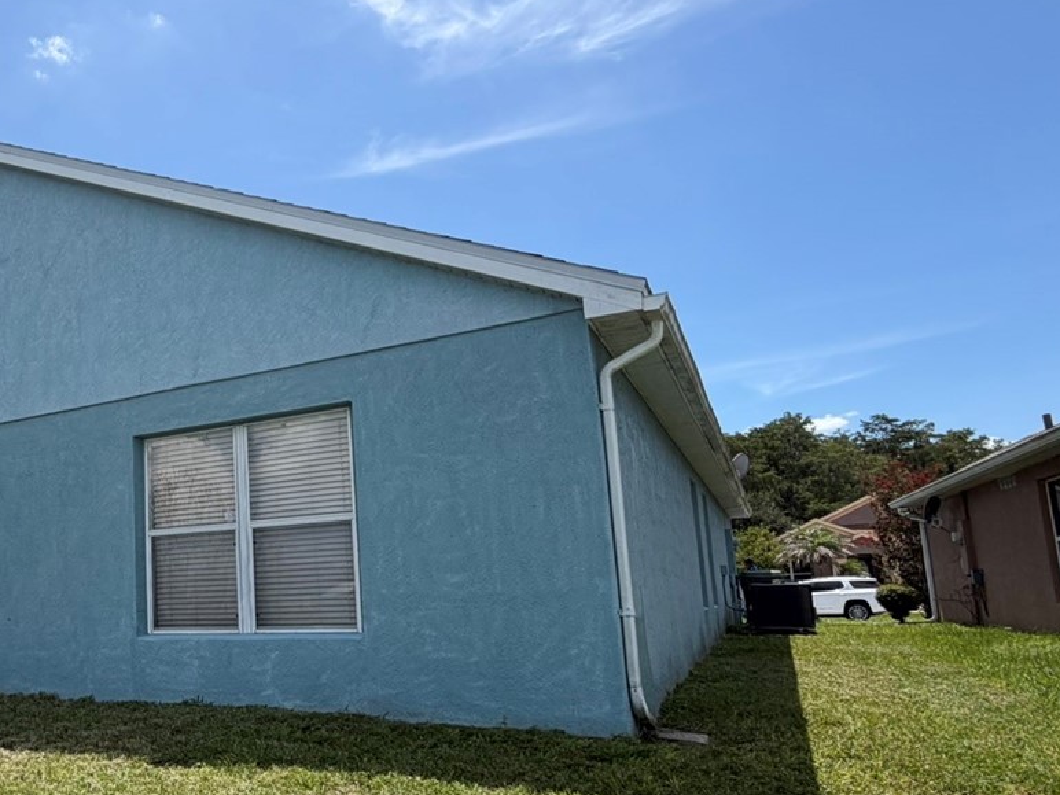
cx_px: 187
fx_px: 888
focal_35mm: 29
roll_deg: +2.2
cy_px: 481
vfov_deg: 47.9
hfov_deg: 56.4
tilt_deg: +9.8
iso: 20
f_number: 2.2
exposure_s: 1/955
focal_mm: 2.22
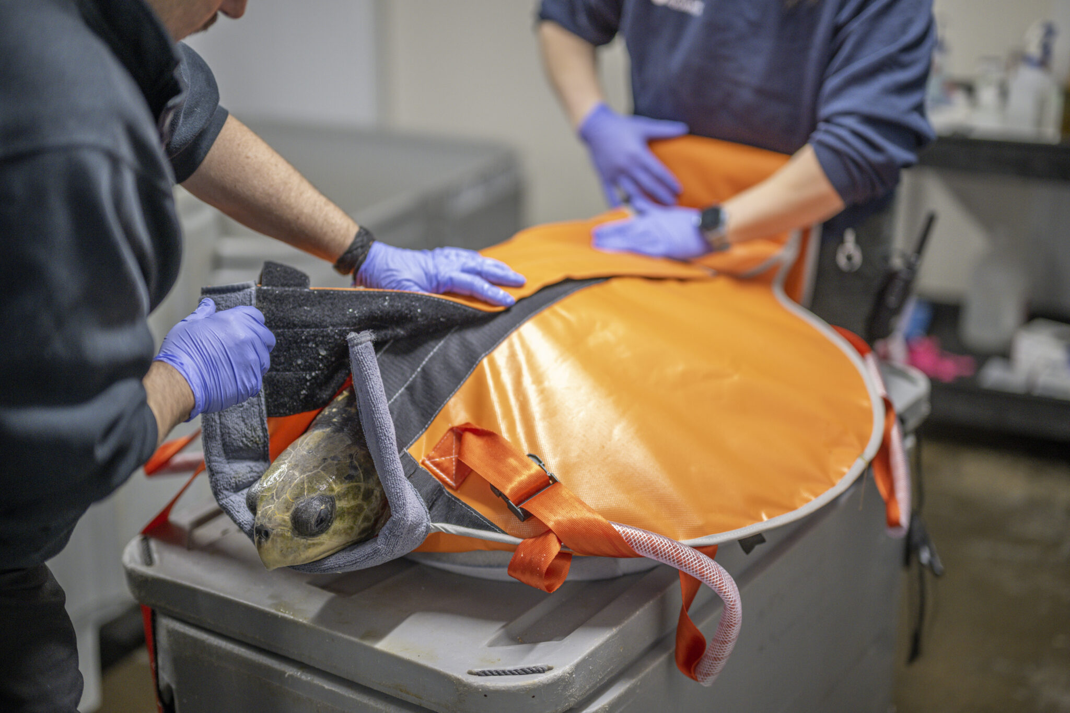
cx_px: 535
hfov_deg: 39.6
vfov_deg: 27.0
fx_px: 1486
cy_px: 356
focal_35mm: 50
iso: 1000
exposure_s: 1/500
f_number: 1.2
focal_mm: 50
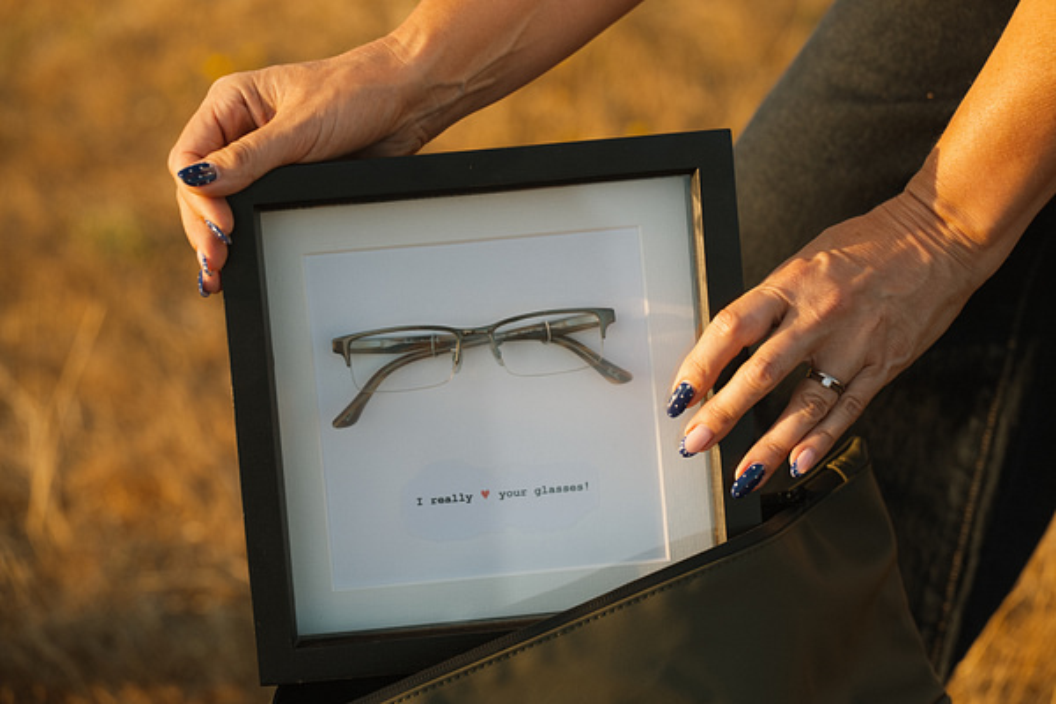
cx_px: 528
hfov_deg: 17.8
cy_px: 352
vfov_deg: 11.9
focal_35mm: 115
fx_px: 3373
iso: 400
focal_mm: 115
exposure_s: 1/500
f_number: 4.5
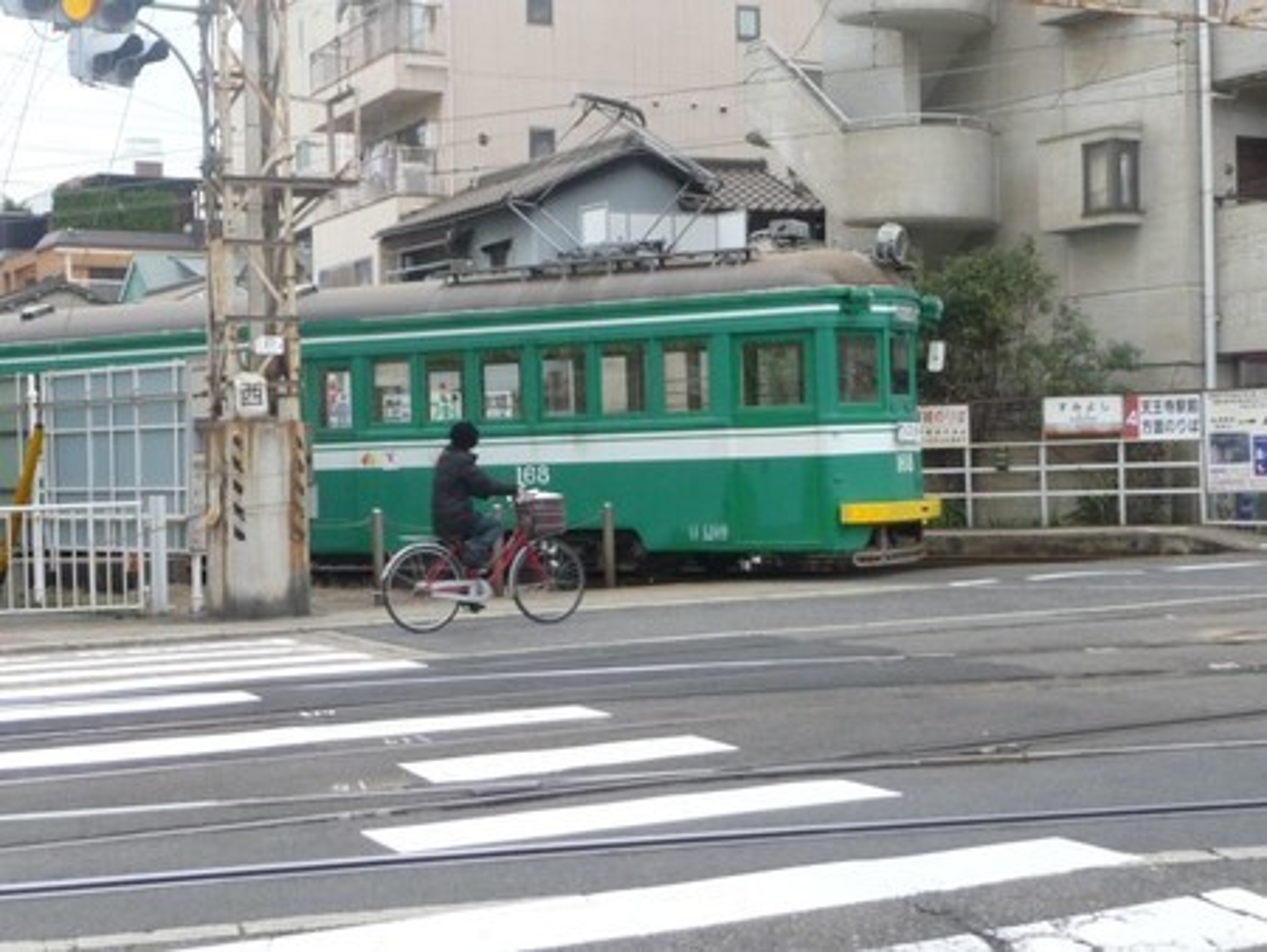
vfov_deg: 26.6
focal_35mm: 55
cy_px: 476
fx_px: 2014
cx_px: 634
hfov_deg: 34.9
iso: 400
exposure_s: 1/160
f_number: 4.3
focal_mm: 9.3
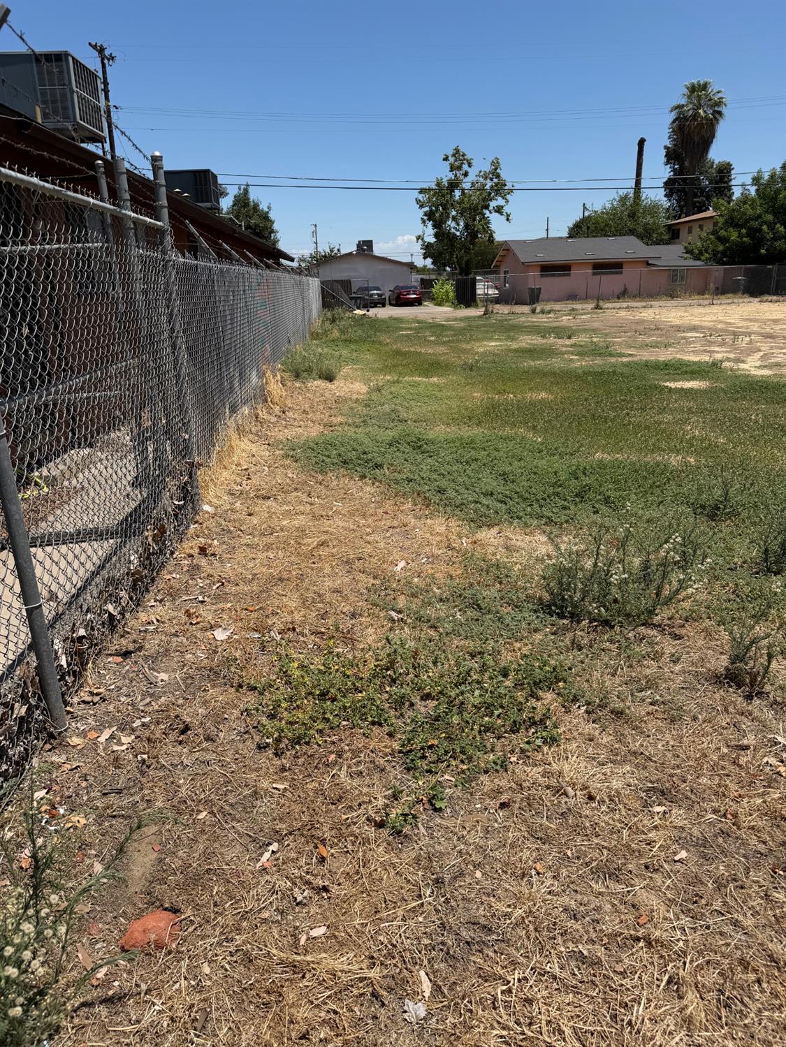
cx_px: 393
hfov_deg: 56.8
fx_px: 726
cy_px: 524
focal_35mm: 24
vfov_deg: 71.6
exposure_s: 1/5714
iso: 80
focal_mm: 6.76
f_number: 1.78
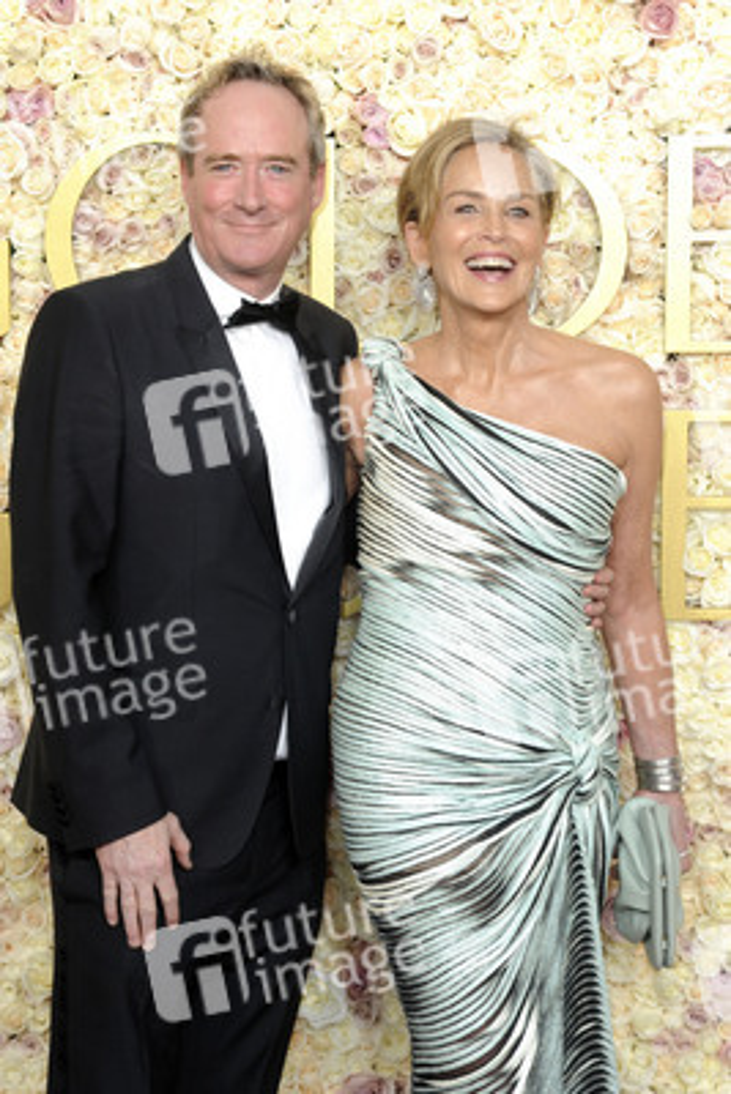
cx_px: 366
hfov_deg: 14.0
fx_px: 2982
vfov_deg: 20.8
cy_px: 547
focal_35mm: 98
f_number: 13
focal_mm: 98
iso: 1000
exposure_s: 1/250
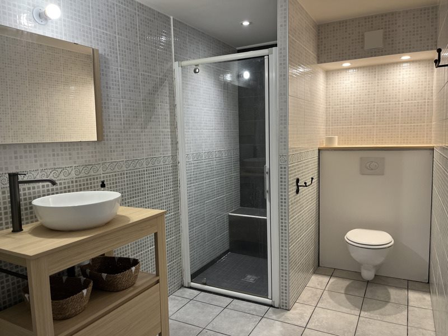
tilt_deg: -6.8
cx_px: 224
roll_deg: +1.5
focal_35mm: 26
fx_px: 336
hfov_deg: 67.3
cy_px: 168
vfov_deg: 53.1
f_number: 1.6
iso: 125
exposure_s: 1/100
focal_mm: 5.1
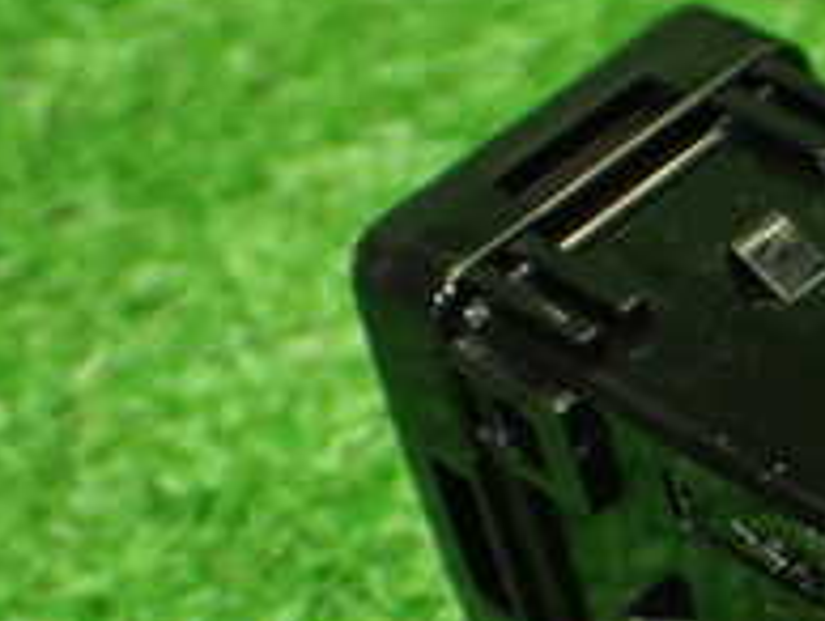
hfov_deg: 14.1
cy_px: 587
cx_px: 987
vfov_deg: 10.9
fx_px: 3245
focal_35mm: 136
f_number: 2.9
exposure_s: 1/100
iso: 800
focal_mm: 7.84
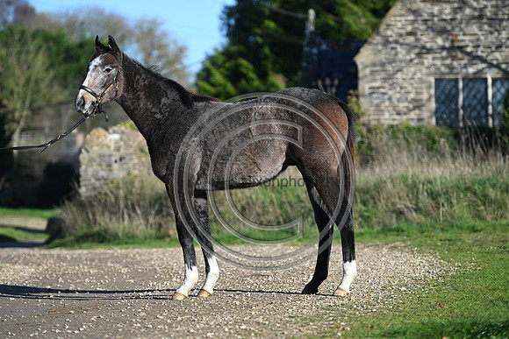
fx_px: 2192
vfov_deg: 8.9
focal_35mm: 155
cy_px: 170
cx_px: 254
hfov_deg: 13.2
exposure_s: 1/1250
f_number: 3.5
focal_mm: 155
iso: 140
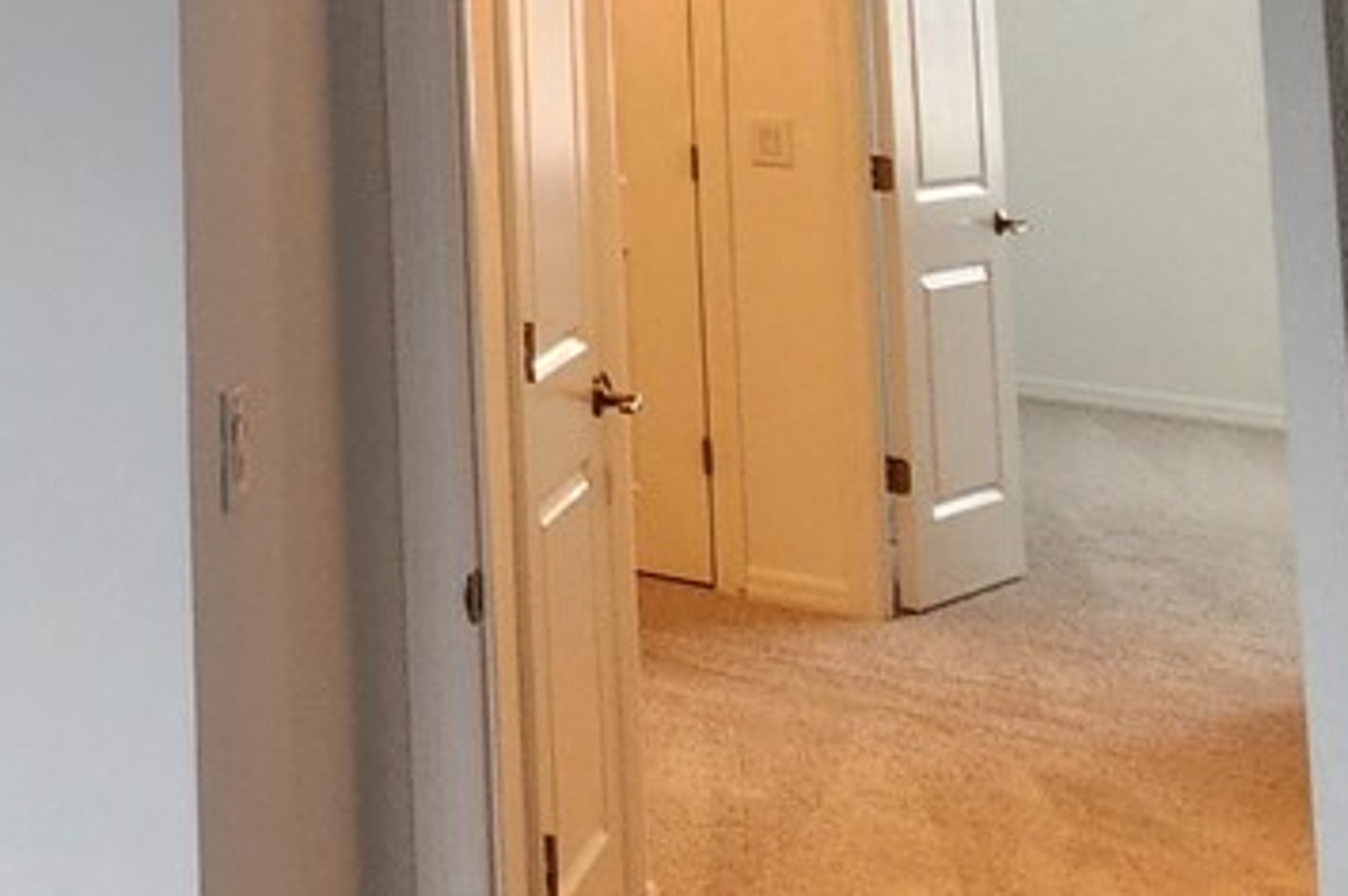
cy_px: -345
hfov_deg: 18.0
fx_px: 2282
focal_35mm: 61
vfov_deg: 19.9
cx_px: -1496
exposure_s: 1/60
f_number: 2.2
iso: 125
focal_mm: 2.2
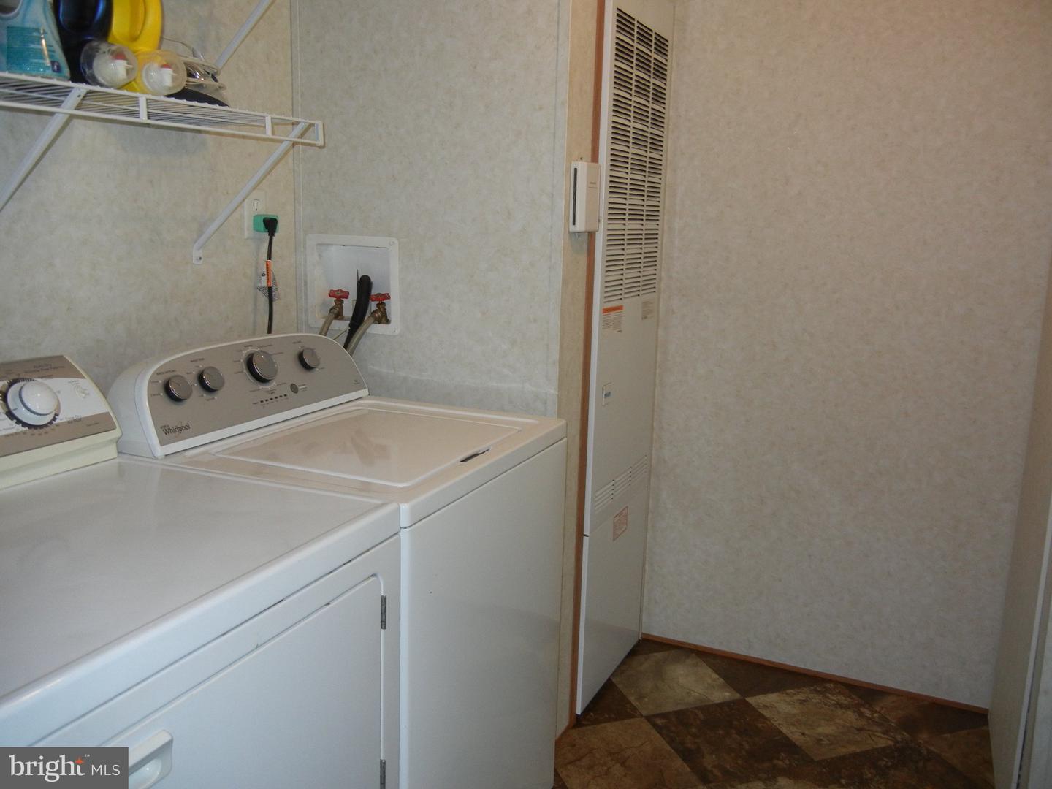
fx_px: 912
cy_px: 394
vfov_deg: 46.8
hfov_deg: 60.0
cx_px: 526
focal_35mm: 30
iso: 200
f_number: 3.5
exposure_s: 1/30
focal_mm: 5.4
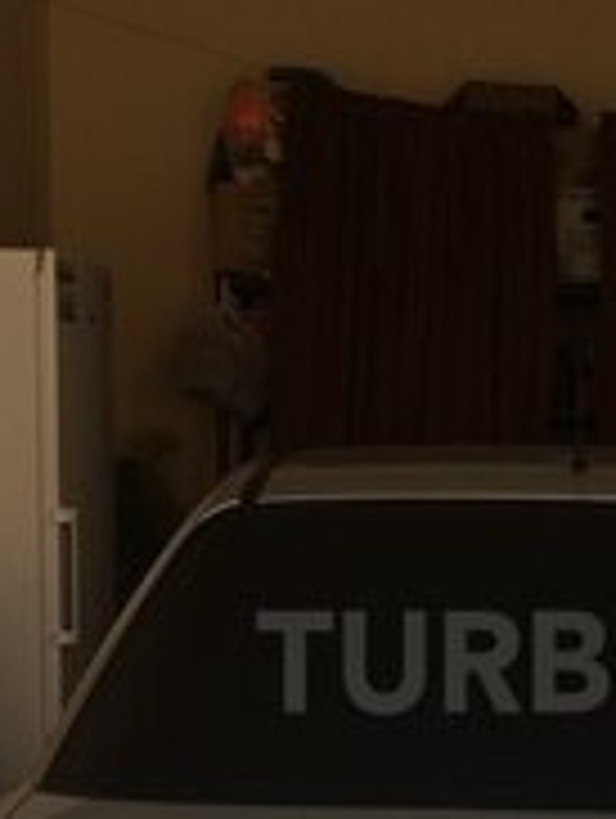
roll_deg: -1.4
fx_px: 1870
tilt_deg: -7.9
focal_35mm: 79
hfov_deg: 18.3
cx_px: 603
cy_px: 662
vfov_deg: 24.3
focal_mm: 4.15
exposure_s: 1/100
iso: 40
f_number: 2.2
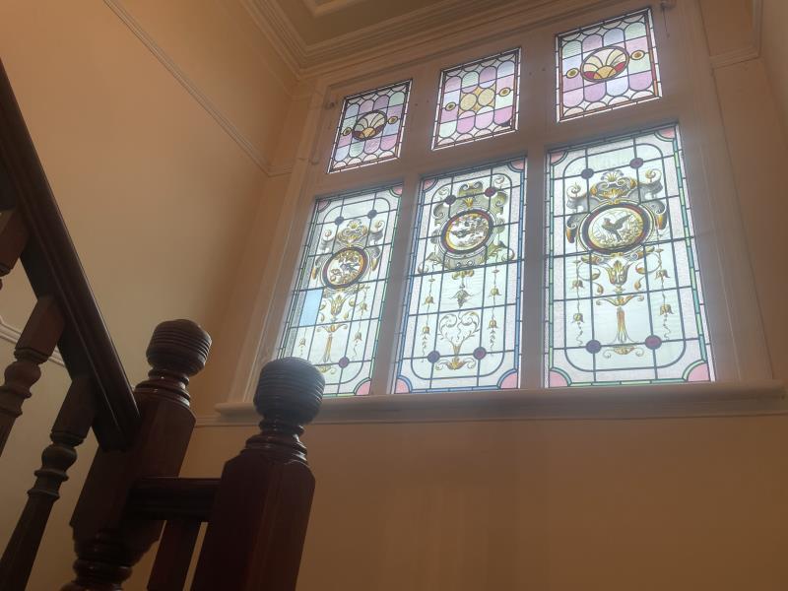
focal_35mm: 26
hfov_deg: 67.3
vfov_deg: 53.1
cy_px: 296
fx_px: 592
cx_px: 394
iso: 32
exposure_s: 1/118
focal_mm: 4.2
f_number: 1.6
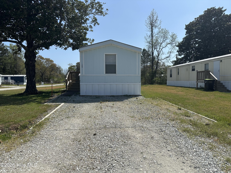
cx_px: 116
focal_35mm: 24
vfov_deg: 56.8
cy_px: 86
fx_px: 160
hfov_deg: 71.6
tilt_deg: -1.6
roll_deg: +0.3
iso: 80
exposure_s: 1/7042
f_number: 1.78
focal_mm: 6.86
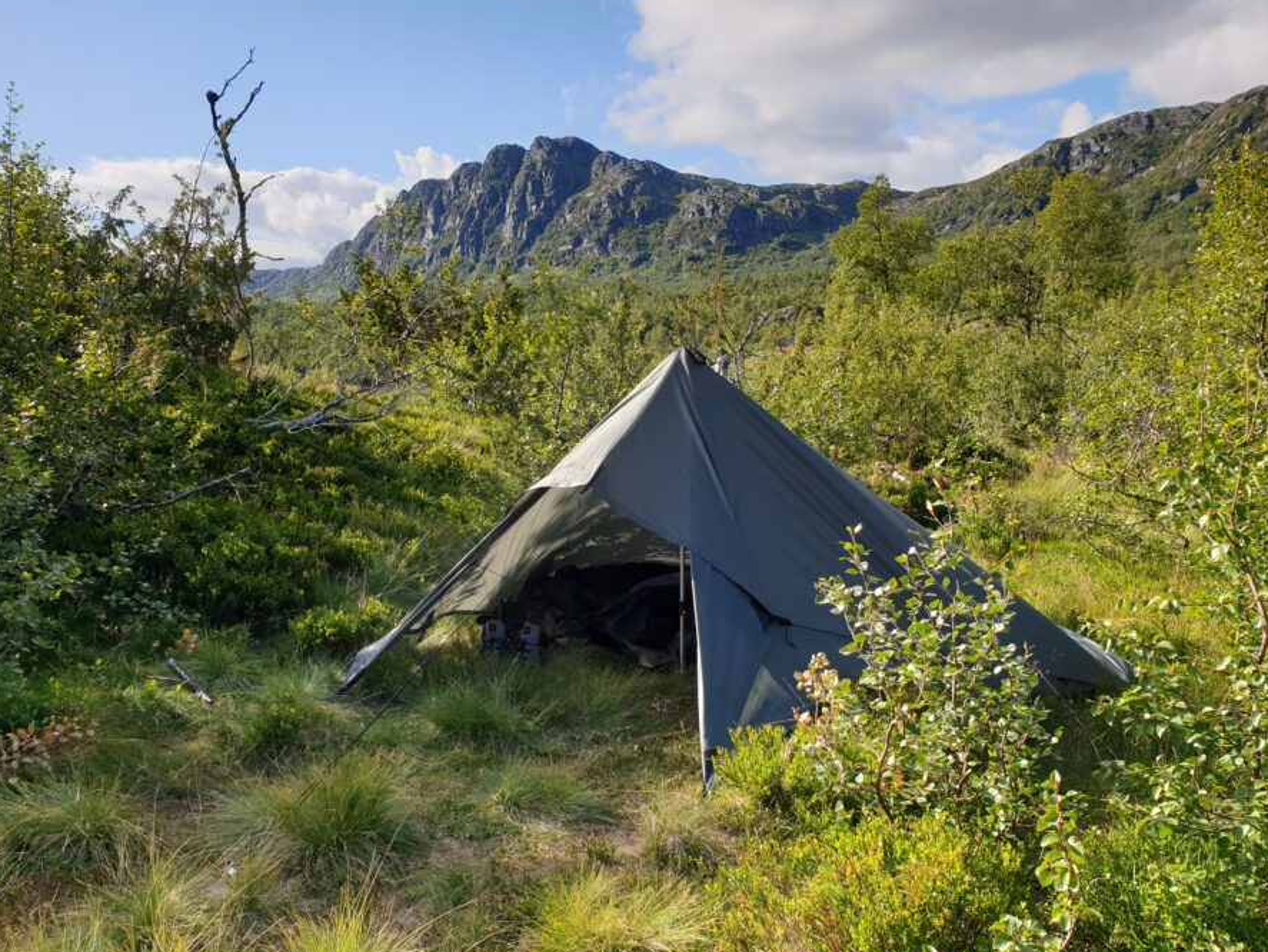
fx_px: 1099
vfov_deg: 46.8
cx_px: 610
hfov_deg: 59.9
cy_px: 492
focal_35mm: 30
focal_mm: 4.3
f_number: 2.4
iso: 50
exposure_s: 1/1085
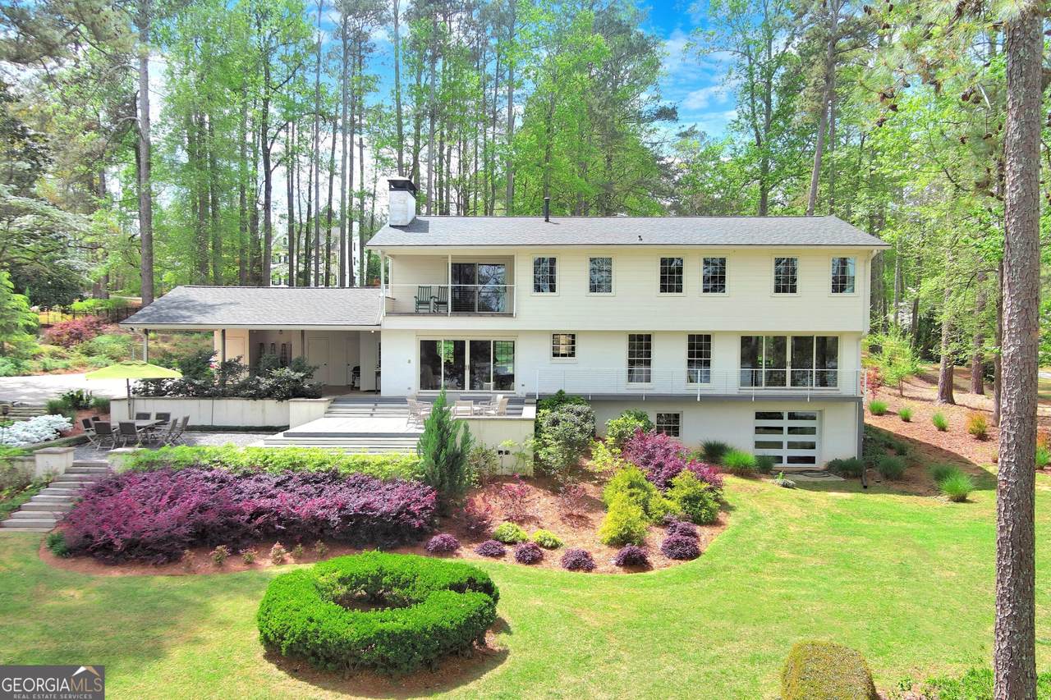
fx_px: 846
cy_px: 350
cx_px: 526
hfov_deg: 63.7
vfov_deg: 45.0
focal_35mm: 29
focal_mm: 10.57
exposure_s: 1/714
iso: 100
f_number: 2.8
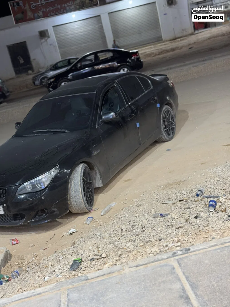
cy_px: 154
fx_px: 425
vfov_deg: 39.7
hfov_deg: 30.3
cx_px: 115
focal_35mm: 48
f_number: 1.78
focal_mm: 6.76
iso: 125
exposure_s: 1/50
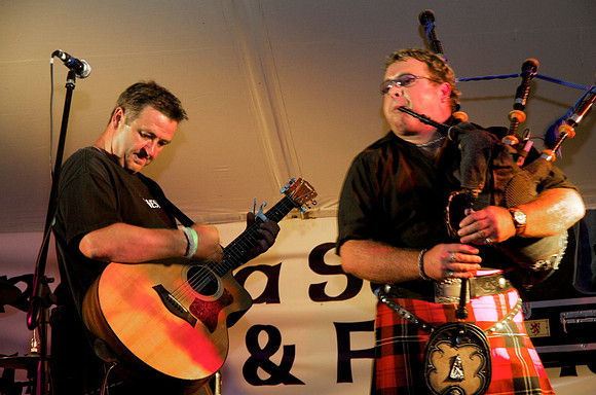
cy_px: 198
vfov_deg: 14.0
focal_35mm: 98
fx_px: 1611
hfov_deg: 21.0
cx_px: 298
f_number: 5
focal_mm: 65
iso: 500
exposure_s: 1/60
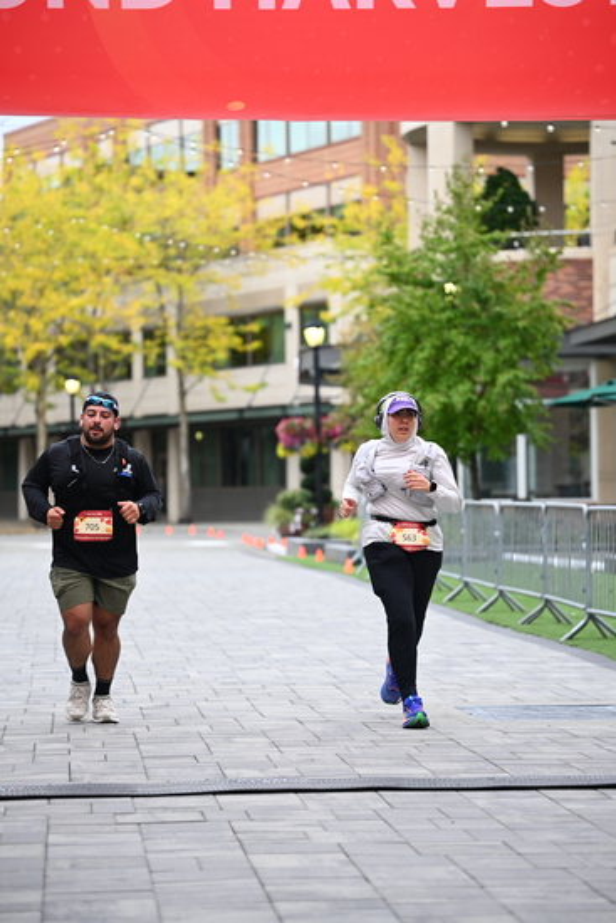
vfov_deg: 20.2
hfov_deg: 13.6
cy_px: 462
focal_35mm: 101
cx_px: 308
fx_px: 2591
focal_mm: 101
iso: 640
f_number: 2.8
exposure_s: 1/1600
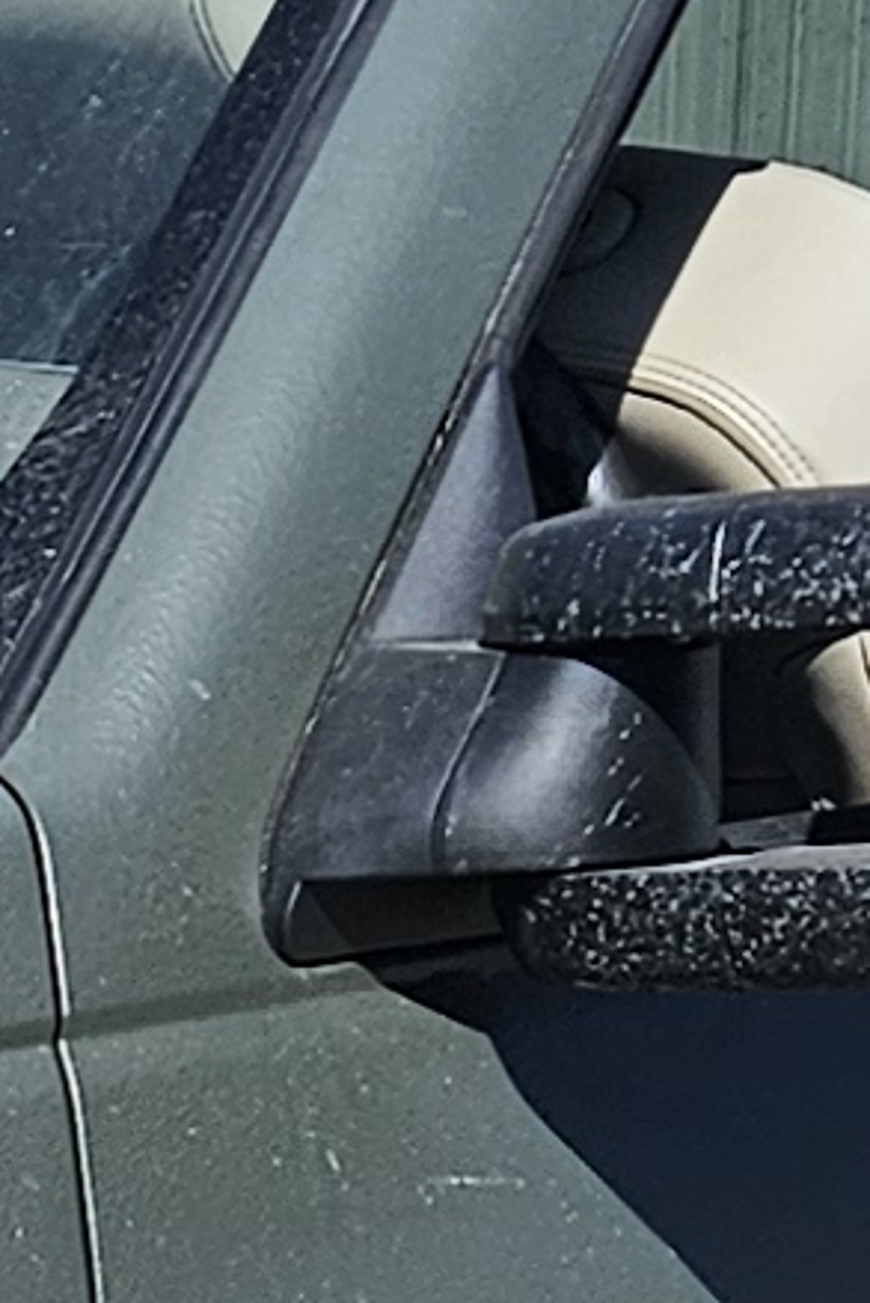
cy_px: 1876
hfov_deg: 6.1
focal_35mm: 218
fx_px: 7896
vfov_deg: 9.2
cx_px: -906
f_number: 1.8
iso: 25
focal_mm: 5.4
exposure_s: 1/2537
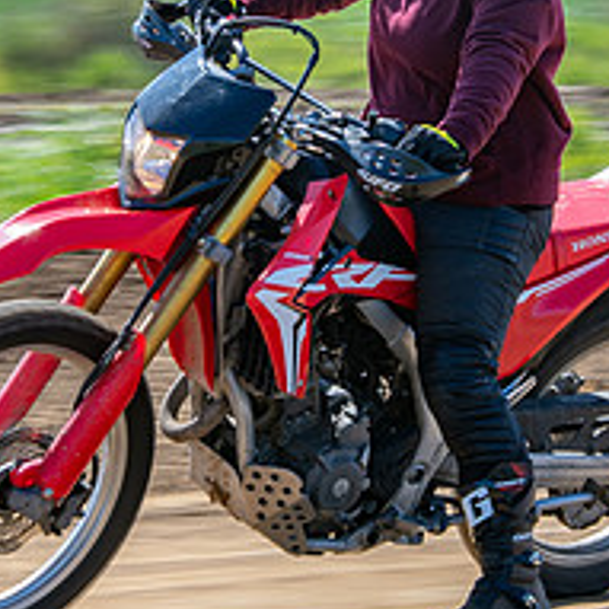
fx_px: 8718
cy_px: 189
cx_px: 297
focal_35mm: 438
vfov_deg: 4.0
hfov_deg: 4.0
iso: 200
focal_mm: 100
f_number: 8
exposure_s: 1/160
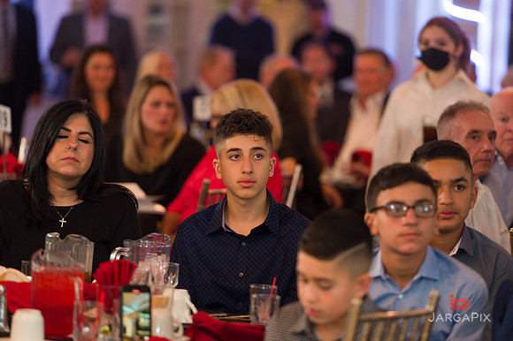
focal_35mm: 200
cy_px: 170
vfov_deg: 6.9
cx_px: 256
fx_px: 2848
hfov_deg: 10.3
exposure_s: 1/125
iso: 1600
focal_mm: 200
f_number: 3.2
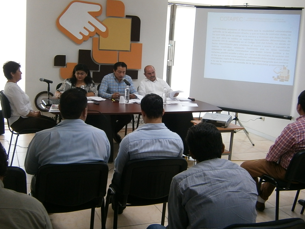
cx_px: 141
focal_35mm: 42
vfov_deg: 34.3
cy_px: 107
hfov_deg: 44.8
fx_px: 370
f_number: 2.8
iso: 100
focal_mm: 4.7
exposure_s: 1/30
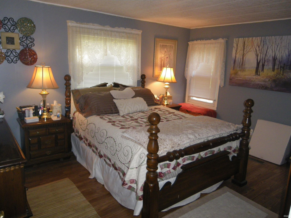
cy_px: 109
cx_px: 146
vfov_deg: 49.7
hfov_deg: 63.4
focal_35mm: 28
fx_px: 235
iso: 400
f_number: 2.6
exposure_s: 1/60
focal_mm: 4.9
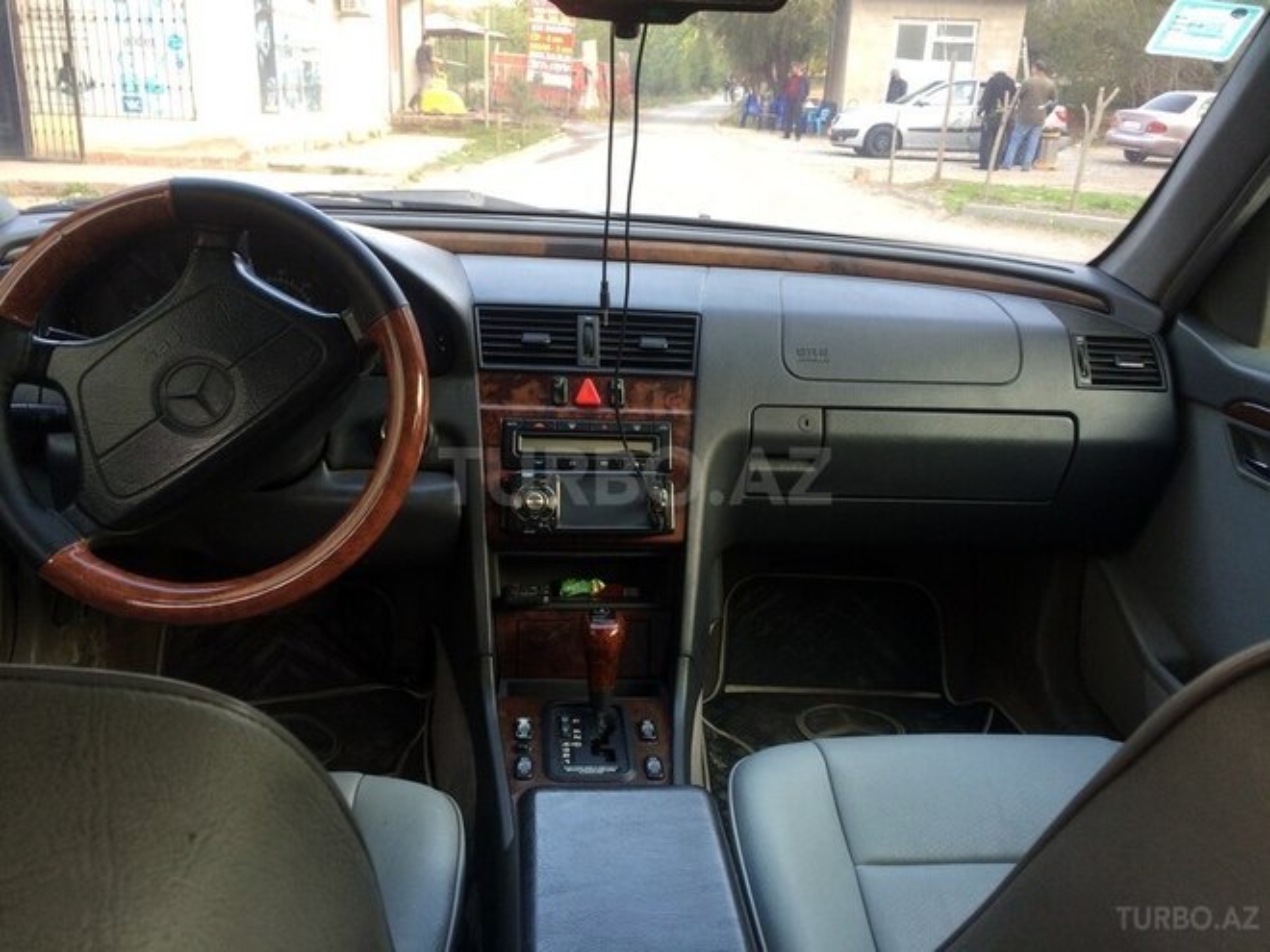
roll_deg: -2.1
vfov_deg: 48.2
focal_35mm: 29
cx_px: 635
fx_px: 1064
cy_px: 476
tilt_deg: -20.0
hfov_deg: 61.7
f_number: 2.2
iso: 50
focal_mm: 4.15
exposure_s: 1/50
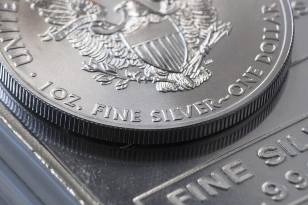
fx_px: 2821
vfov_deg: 4.2
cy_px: 93
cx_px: 114
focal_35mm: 330
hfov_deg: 6.2
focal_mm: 150
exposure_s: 1/25
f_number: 11
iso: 200
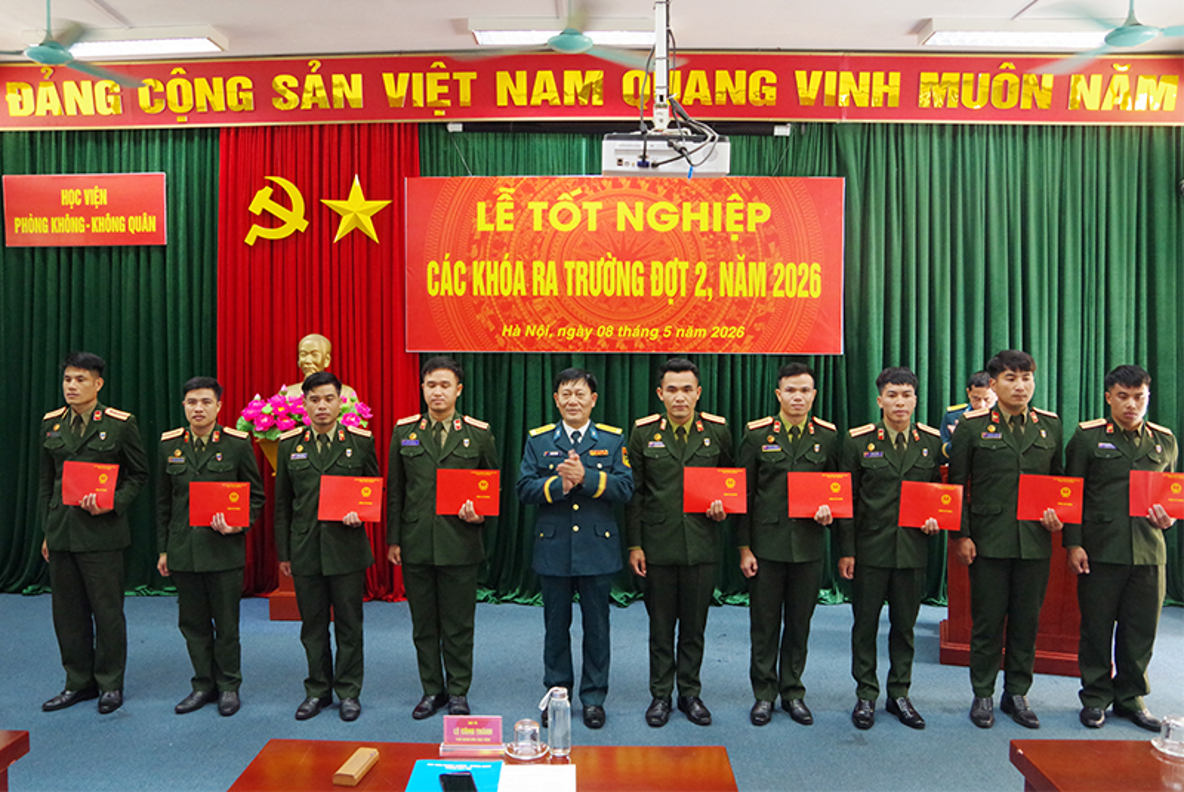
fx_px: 889
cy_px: 396
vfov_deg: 48.0
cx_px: 592
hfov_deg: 67.3
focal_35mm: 27
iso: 3200
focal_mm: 18
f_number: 5.6
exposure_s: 1/40
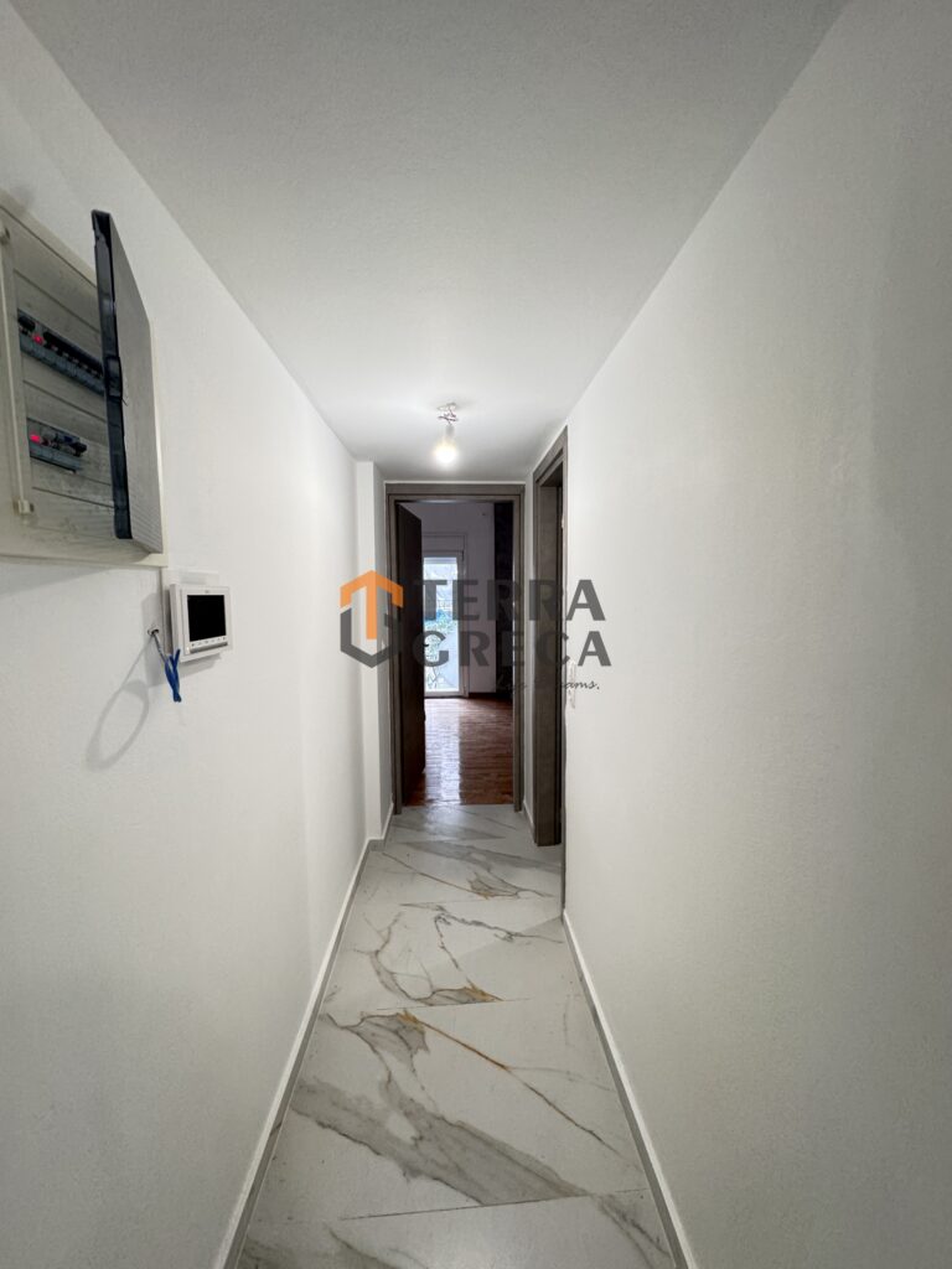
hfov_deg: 85.7
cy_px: 634
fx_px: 513
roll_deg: +1.3
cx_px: 476
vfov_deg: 102.1
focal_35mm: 14
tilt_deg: -2.8
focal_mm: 2.22
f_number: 2.2
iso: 200
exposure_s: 1/50
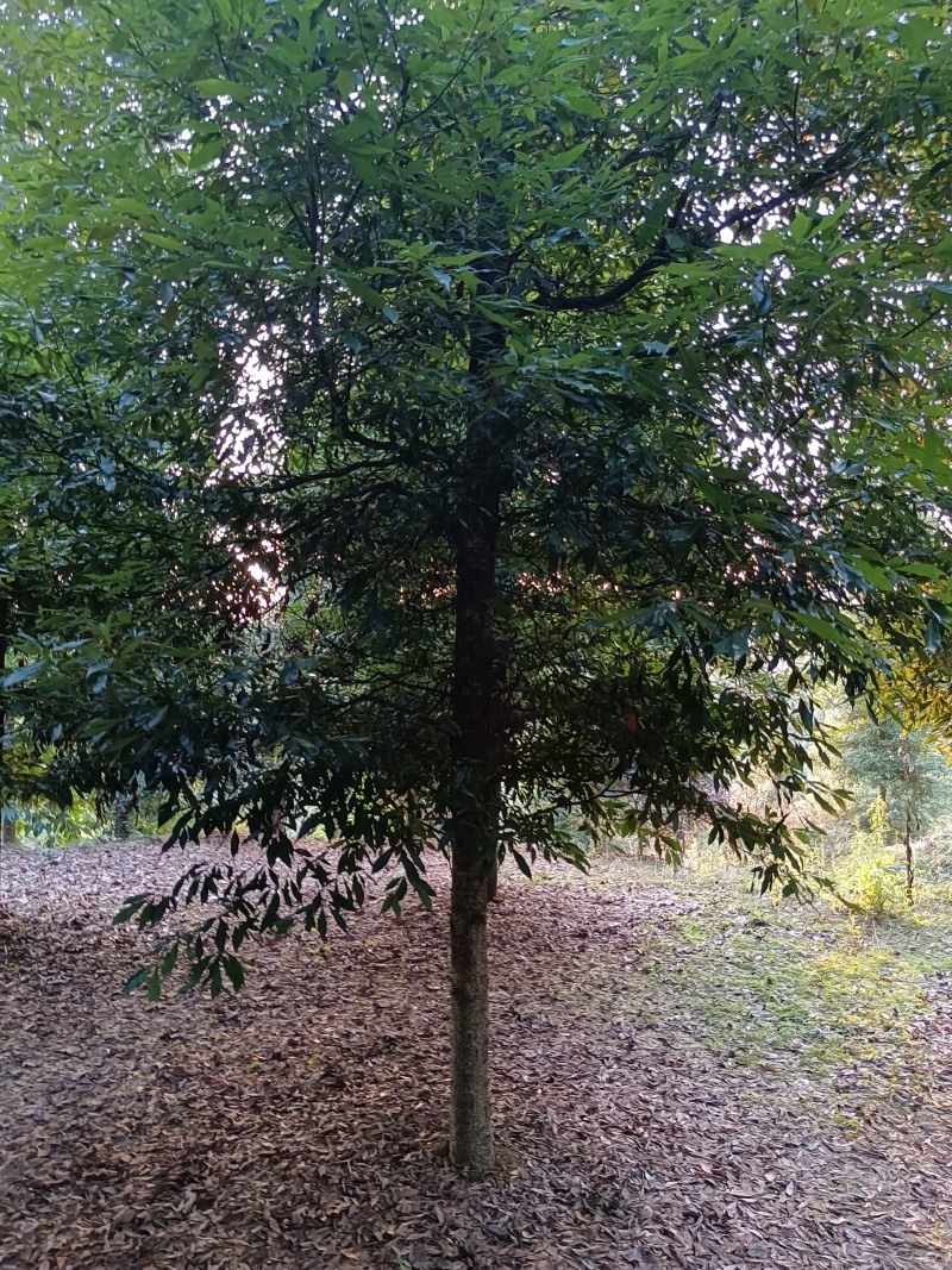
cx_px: 476
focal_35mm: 27
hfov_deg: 51.3
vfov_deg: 65.3
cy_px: 635
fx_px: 990
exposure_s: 1/33.3
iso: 679
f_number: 1.9
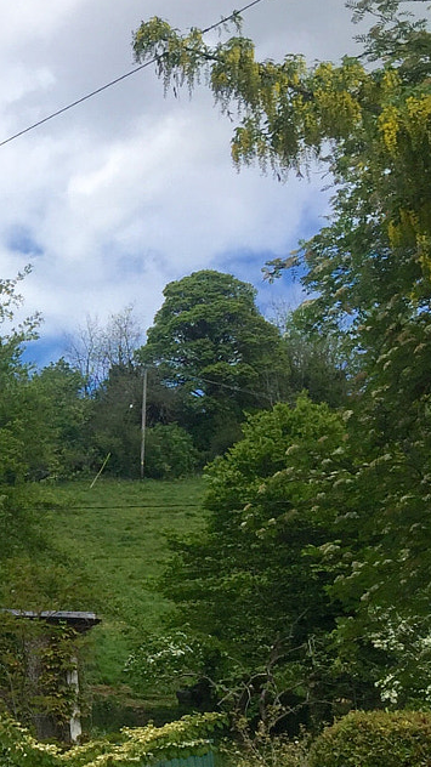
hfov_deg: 13.5
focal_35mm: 80
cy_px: 567
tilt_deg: +11.4
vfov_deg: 26.2
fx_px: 1627
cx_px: -342
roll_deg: +1.0
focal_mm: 4.15
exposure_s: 1/1721
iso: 32
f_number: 2.2
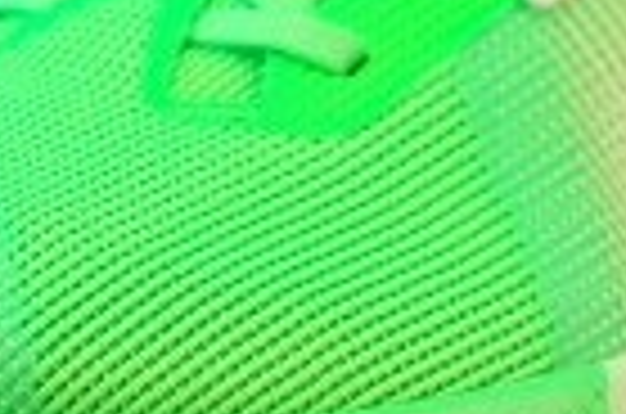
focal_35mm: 433
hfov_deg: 4.8
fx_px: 7512
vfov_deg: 3.1
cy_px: -380
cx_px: 14
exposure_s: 1/320
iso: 250
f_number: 2.2
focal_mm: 50
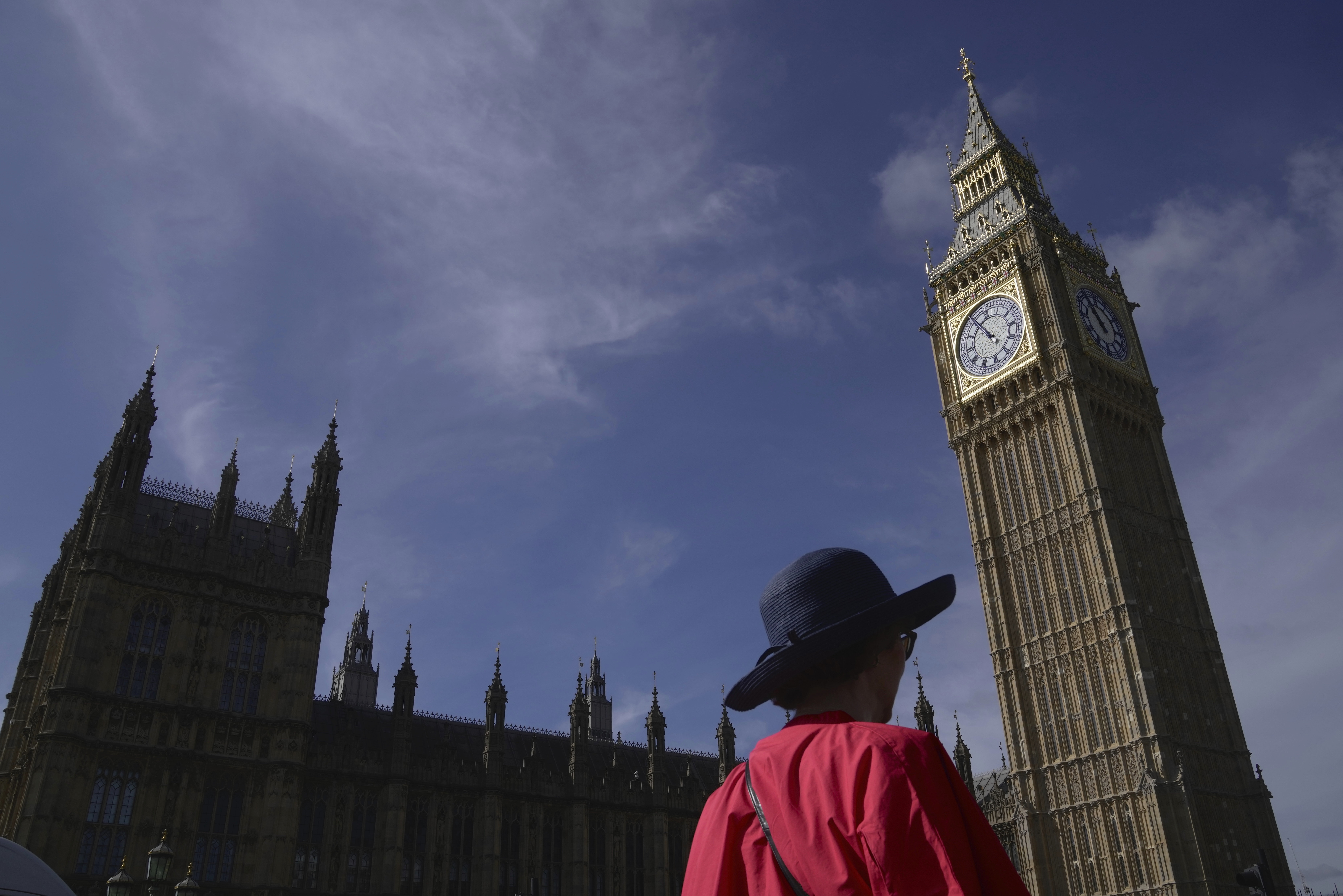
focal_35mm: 24
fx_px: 895
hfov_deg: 73.7
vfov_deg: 53.1
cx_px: 672
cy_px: 448
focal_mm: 24
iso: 250
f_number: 11
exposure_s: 1/800
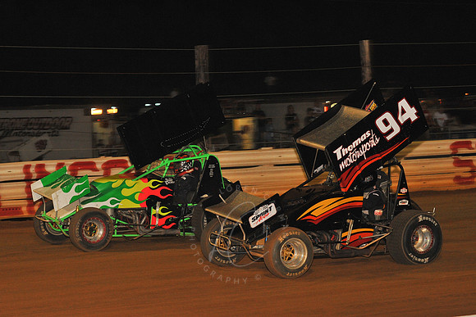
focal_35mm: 112
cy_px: 158
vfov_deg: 12.2
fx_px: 1481
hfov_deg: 18.3
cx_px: 238
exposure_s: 1/320
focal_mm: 112
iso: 1600
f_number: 6.3
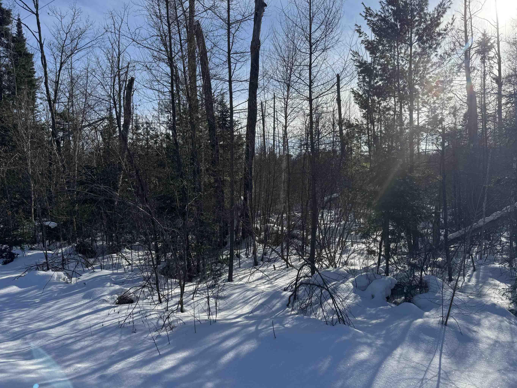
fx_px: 403
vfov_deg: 51.3
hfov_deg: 65.3
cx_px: 276
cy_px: 191
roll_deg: -0.5
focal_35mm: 27
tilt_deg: -0.6
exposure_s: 1/5814
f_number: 1.78
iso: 80
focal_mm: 6.76
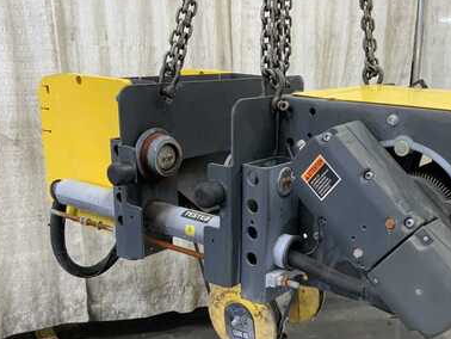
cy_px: 236
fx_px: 600
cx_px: 285
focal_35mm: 46
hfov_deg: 40.9
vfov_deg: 31.2
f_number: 1.8
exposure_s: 1/60
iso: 125
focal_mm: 3
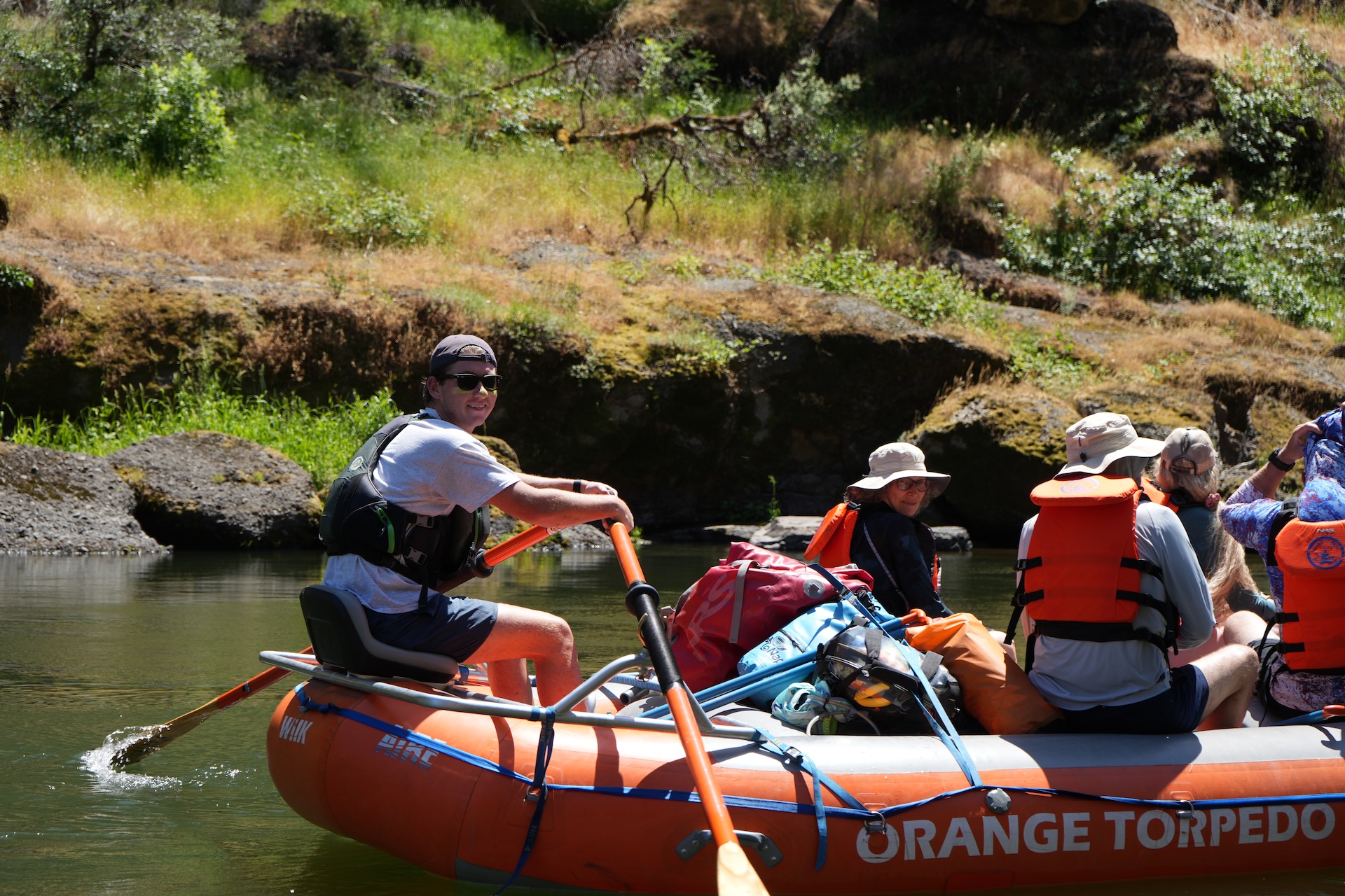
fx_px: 2615
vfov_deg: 19.5
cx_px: 672
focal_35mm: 70
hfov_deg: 28.8
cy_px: 448
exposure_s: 1/200
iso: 100
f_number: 6.3
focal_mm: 70
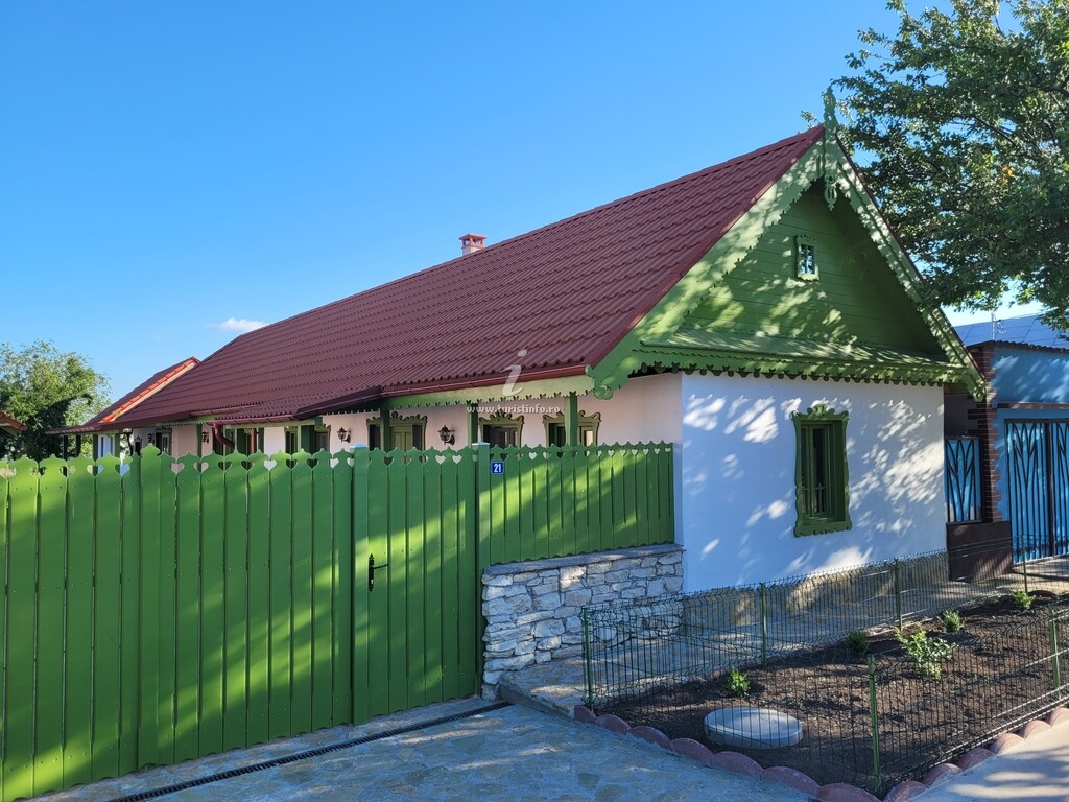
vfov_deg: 53.1
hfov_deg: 67.3
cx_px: 534
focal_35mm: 26
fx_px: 803
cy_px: 401
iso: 40
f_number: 1.8
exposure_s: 1/1055
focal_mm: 5.4
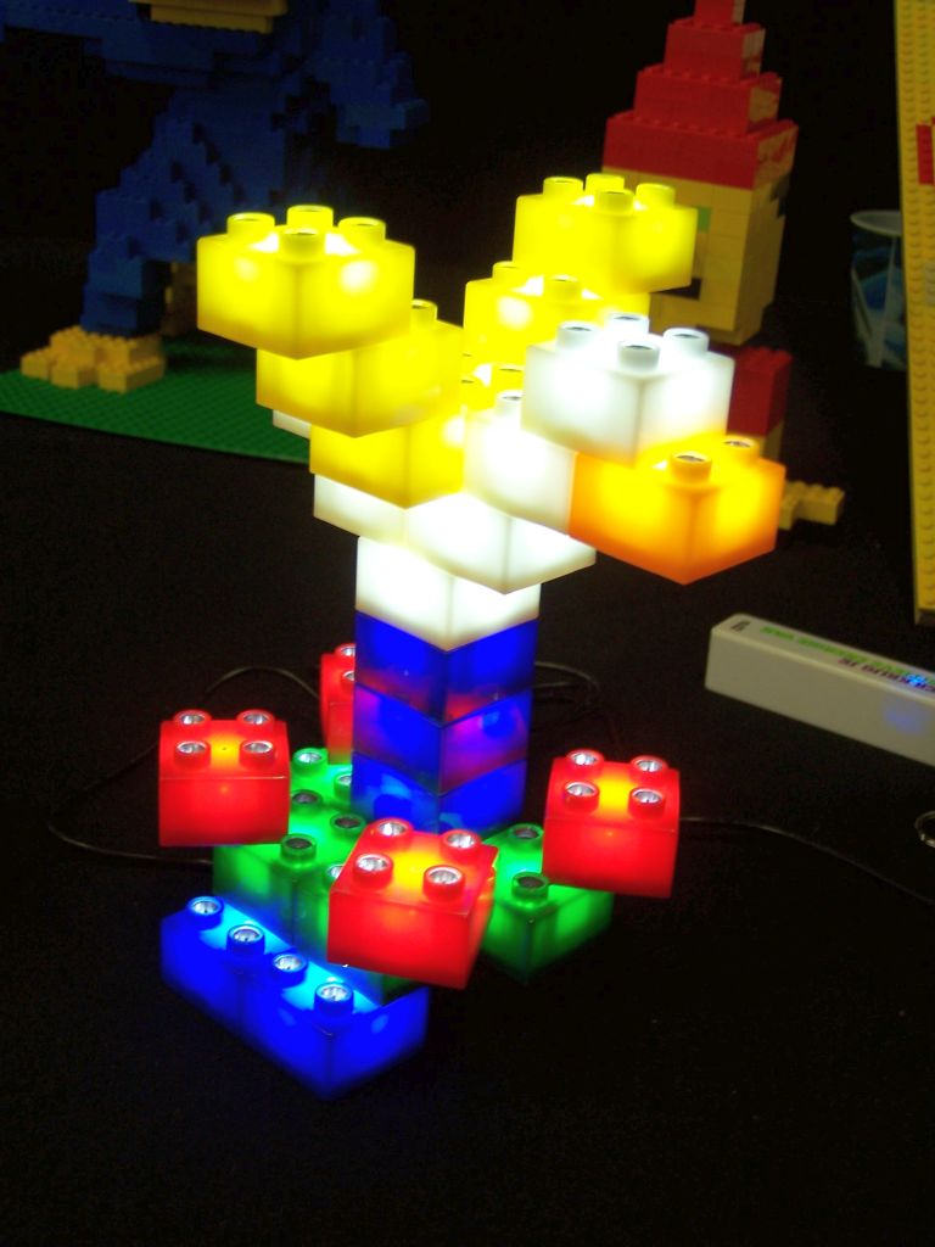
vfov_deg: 37.5
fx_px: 1837
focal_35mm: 51
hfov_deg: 28.6
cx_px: 468
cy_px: 624
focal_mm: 8.5
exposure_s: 1/8
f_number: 3
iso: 80
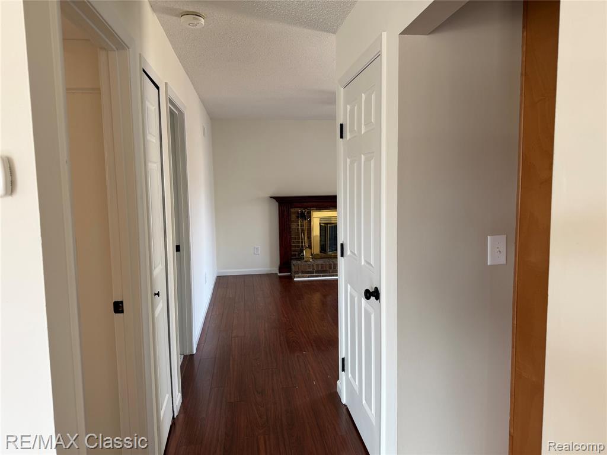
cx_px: 304
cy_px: 228
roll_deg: +1.5
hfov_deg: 71.6
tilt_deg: -5.9
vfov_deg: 56.8
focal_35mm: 24
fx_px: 421
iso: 100
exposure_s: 1/121
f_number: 1.78
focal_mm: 6.76
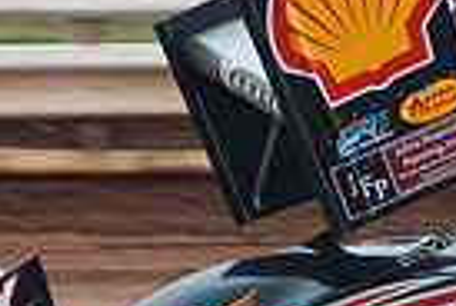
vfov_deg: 2.2
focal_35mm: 635
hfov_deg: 3.2
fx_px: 8061
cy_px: 253
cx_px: 479
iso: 400
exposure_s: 1/320
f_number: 4
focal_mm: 100
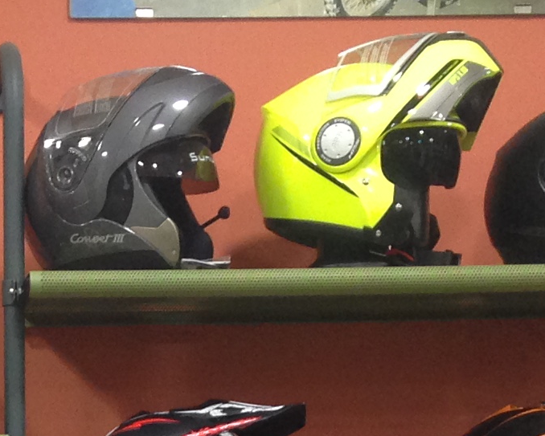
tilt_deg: -4.5
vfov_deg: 9.4
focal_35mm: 155
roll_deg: +0.9
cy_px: 811
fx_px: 2501
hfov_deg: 12.2
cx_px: -49
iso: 125
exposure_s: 1/20
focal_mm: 4.12
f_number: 2.4
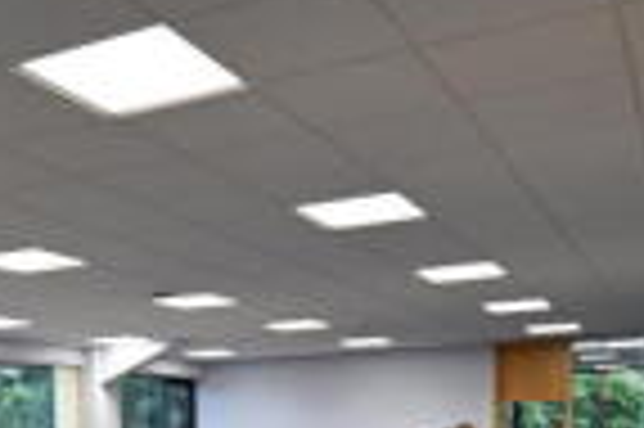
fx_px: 893
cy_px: 538
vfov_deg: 24.0
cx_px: 180
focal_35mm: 50
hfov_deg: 38.8
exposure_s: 1/60
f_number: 4
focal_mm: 10
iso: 400
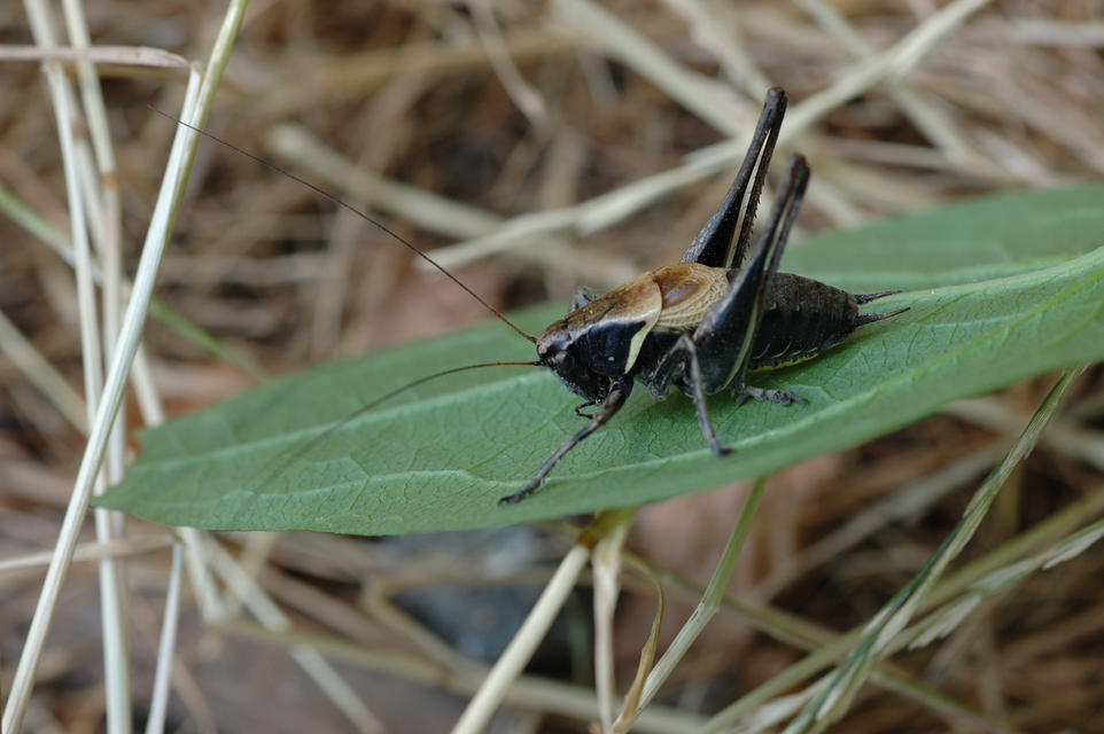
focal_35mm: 158
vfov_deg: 8.7
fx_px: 4827
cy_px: 367
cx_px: 552
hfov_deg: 13.0
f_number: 8
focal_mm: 105
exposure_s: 1/200
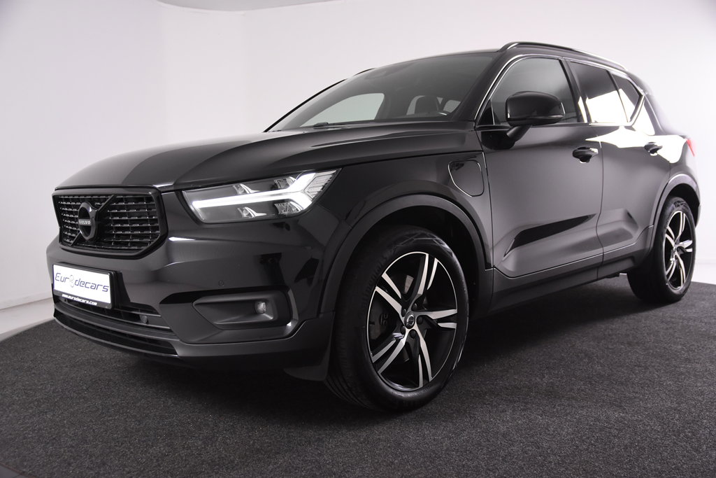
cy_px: 239
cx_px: 358
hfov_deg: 53.1
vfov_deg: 36.9
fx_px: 716
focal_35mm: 36
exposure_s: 1/60
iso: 1600
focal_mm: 24
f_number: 4
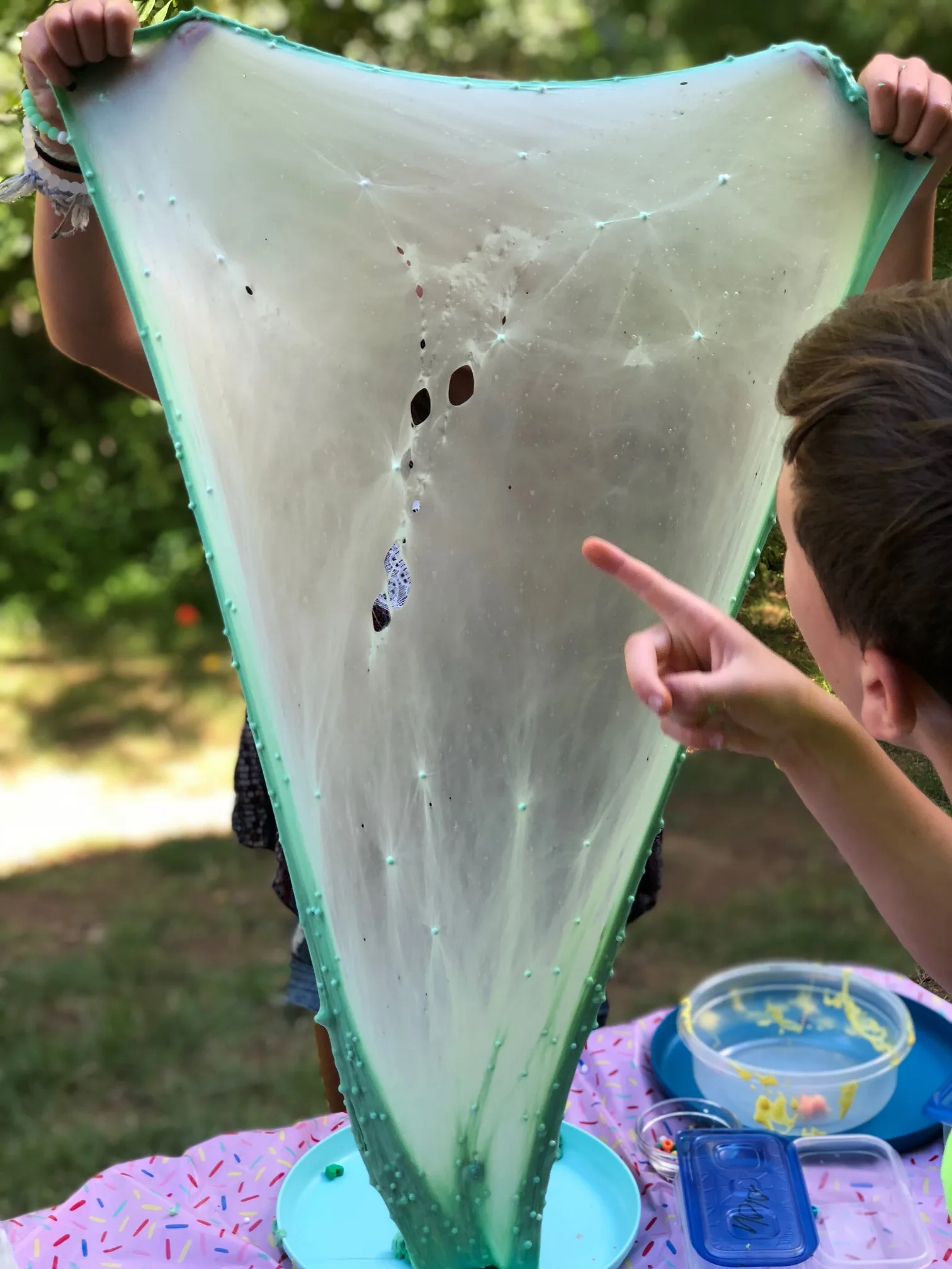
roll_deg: -1.8
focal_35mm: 57
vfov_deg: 33.8
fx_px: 2090
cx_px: 476
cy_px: 634
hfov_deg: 25.7
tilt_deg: -20.5
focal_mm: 6.6
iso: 25
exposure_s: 1/60
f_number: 2.8
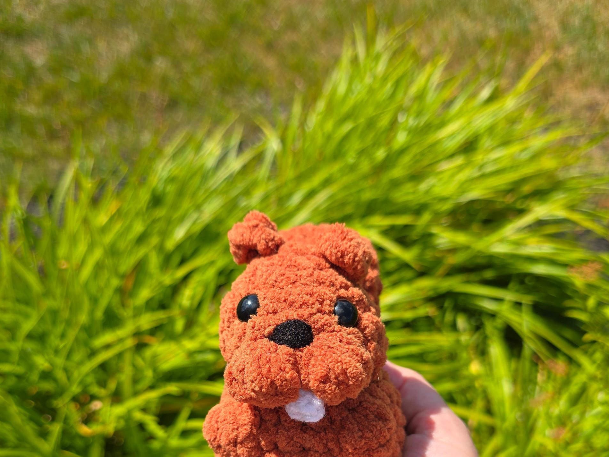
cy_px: 365
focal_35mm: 31
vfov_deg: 43.4
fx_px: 545
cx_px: 307
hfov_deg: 58.3
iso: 12
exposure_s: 1/713
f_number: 1.7
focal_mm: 6.3
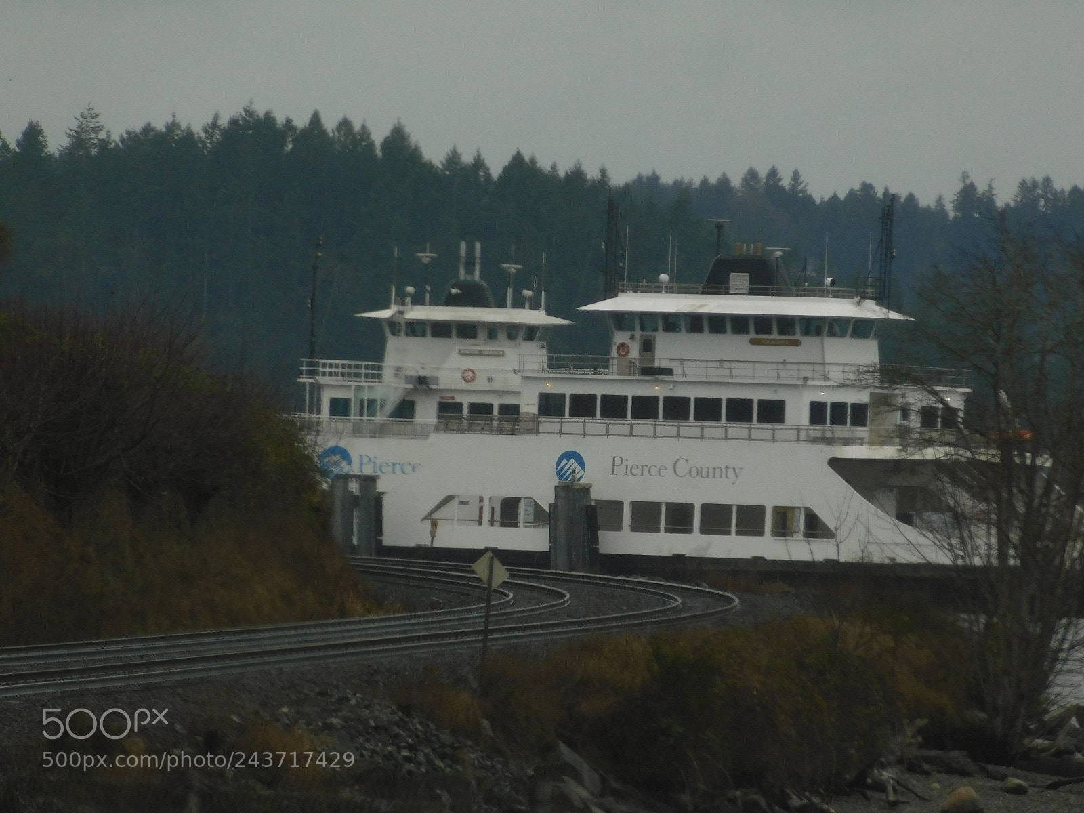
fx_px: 20198
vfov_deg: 2.3
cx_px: 542
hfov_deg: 3.1
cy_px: 406
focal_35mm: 645
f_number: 6.1
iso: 220
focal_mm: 114.5
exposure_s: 1/250
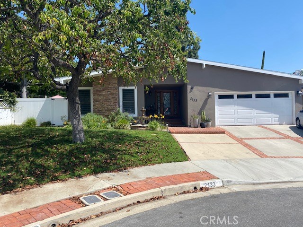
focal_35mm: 26
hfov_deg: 67.3
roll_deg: +0.8
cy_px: 114
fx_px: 228
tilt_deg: +0.3
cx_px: 152
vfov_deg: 53.1
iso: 32
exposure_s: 1/2755
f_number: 1.8
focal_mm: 4.25
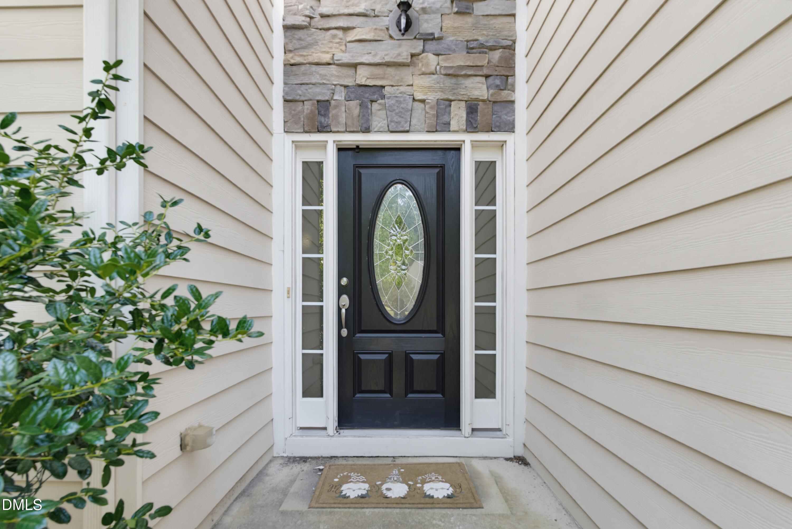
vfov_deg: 66.0
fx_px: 407
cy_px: 264
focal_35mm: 18
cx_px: 396
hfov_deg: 88.4
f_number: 11
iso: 500
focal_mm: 18.5
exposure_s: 1/30
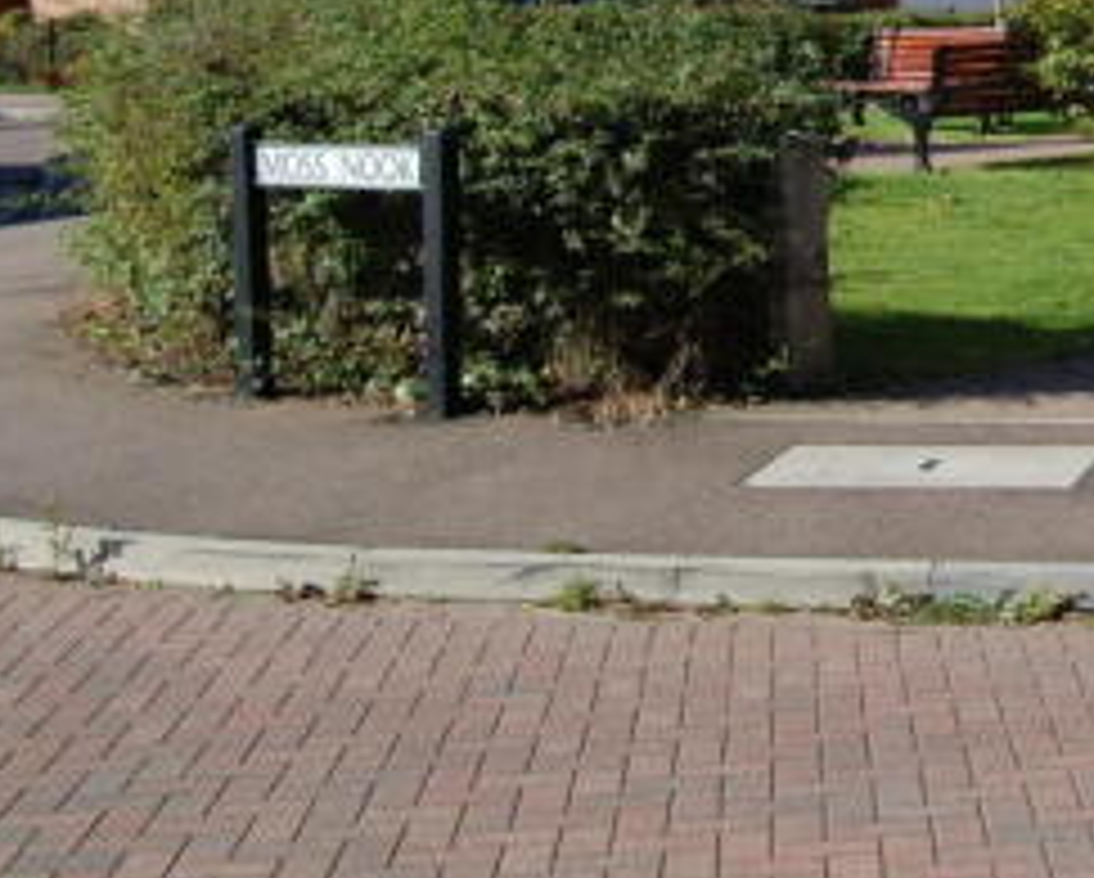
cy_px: -14
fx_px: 2829
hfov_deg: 20.1
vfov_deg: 17.2
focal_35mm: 87
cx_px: 1423
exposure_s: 1/320
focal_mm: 23
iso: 200
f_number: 9
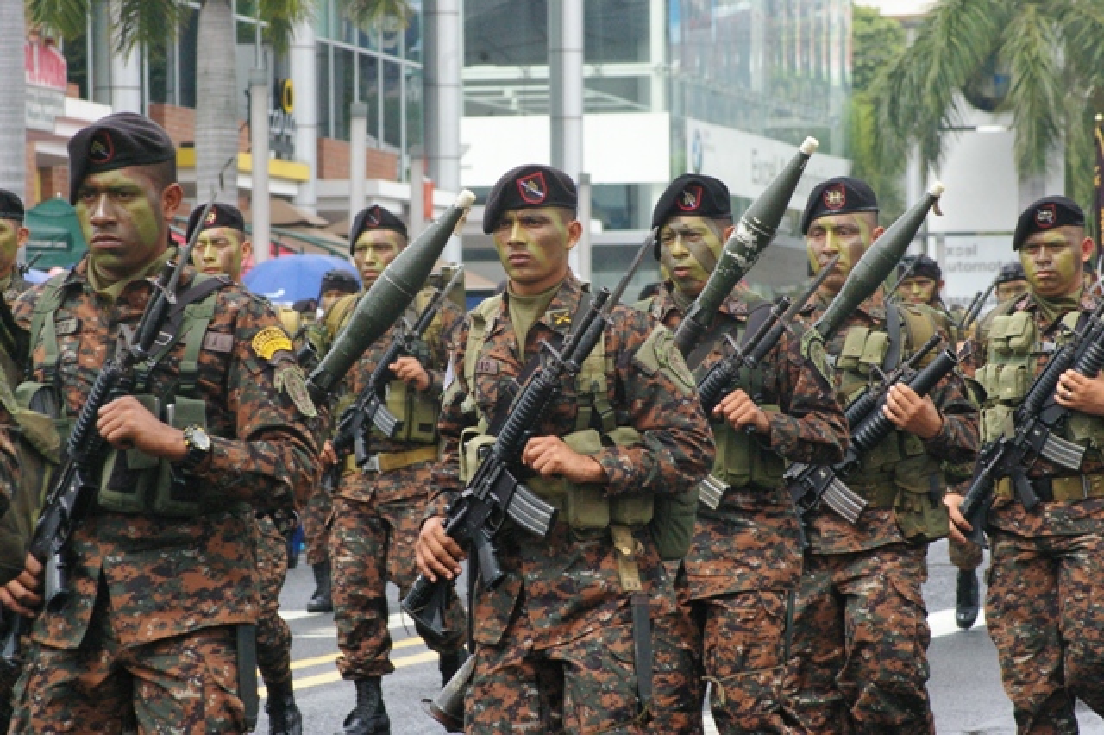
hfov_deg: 10.3
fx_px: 6115
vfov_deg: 6.9
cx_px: 552
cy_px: 368
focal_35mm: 200
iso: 1600
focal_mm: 133
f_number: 11
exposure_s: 1/750
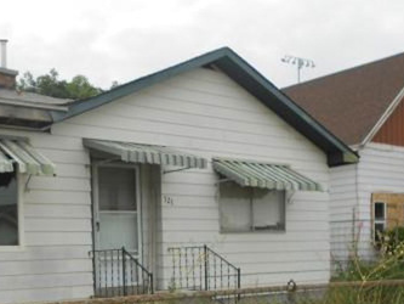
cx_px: 82
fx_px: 584
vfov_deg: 28.1
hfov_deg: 36.9
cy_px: 271
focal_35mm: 50
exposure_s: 1/320
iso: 80
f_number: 3.2
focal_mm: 4.6
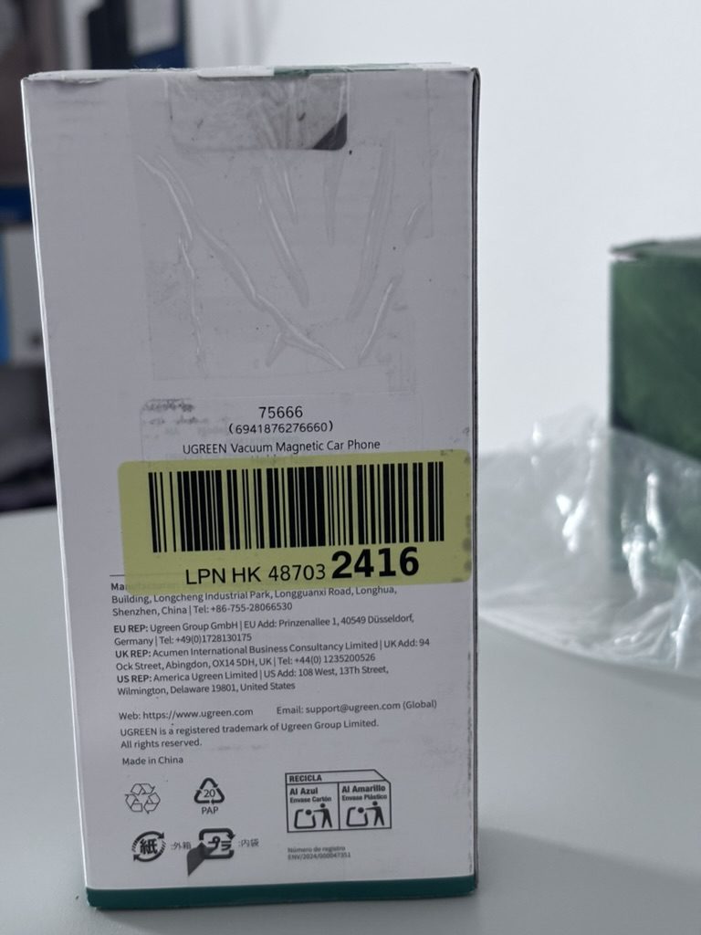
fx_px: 1404
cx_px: 350
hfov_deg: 28.0
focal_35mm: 52
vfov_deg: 36.8
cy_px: 468
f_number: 1.6
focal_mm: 5.96
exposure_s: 1/53
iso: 160
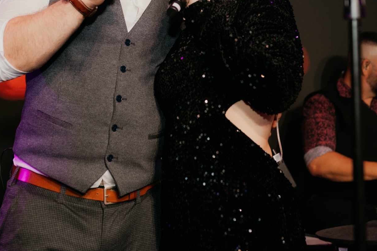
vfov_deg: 21.3
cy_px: 51
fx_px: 660
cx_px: 174
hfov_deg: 31.9
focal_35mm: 63
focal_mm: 35
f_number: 2.8
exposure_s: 1/200
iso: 1100
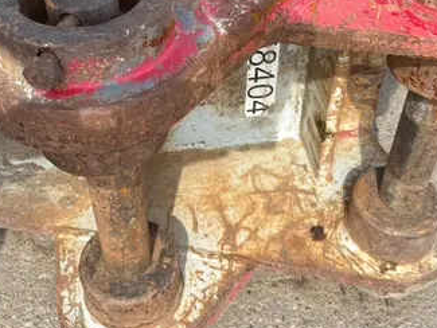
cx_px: 222
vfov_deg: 32.3
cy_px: 87
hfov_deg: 42.9
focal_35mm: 44
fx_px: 556
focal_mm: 5.96
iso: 50
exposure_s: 1/3021
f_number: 1.6
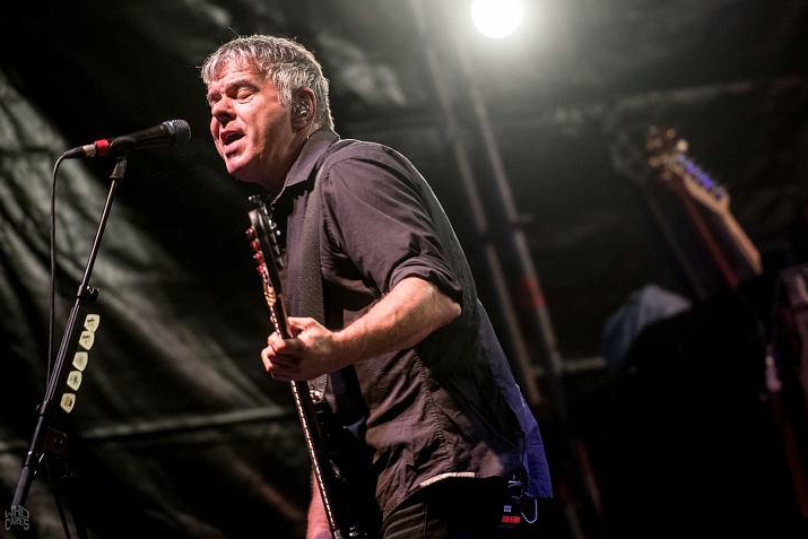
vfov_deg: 4.6
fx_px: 6779
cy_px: 269
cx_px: 403
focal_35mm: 302
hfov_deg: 6.8
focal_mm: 200
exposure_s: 1/100
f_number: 2.8
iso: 1250
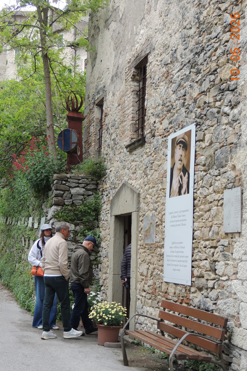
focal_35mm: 58
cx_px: 124
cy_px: 184
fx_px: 597
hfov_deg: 23.4
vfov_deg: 34.5
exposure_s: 1/125
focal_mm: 9.8
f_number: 3.7
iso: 100
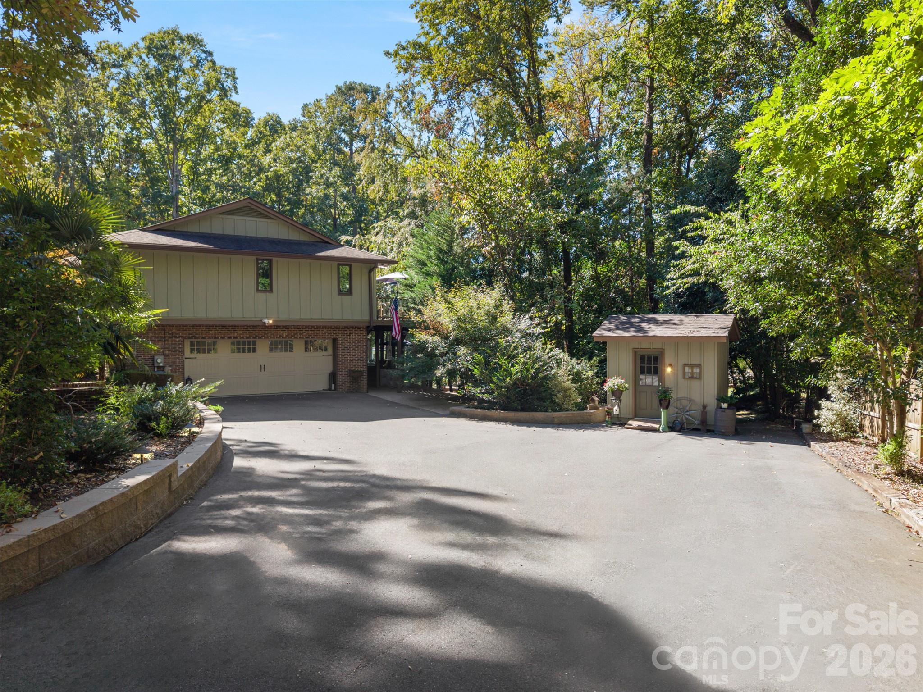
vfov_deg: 56.8
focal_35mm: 24
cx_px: 462
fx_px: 640
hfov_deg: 71.6
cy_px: 346
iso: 100
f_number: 1.8
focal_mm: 8.67
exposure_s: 1/25
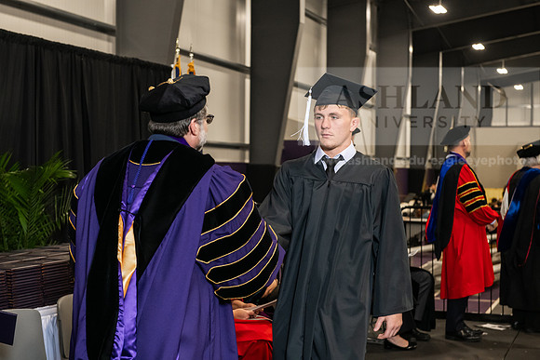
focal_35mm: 62
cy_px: 180
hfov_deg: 32.4
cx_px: 270
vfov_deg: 21.9
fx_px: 930
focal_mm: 62
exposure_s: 1/200
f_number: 5
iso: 2500
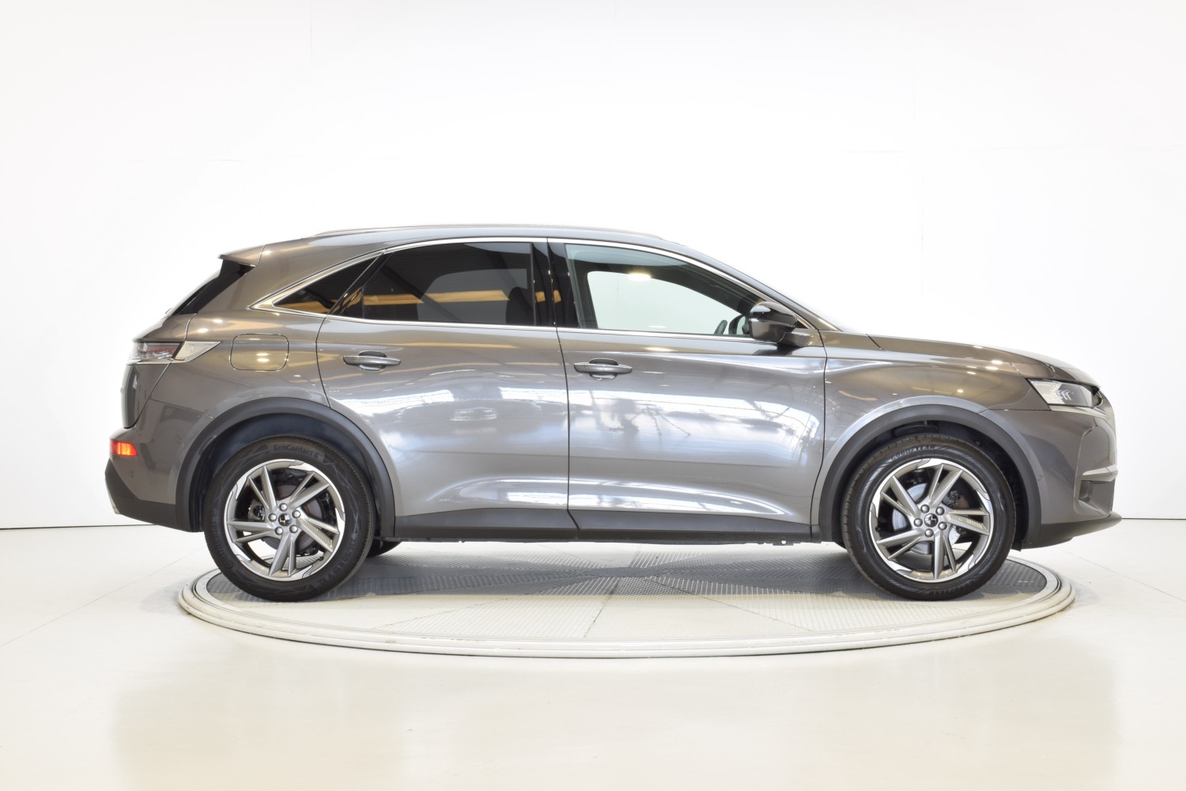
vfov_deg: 26.5
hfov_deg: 38.9
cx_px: 593
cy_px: 396
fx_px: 1680
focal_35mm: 51
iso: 100
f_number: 14
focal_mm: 34
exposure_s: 1/1.6
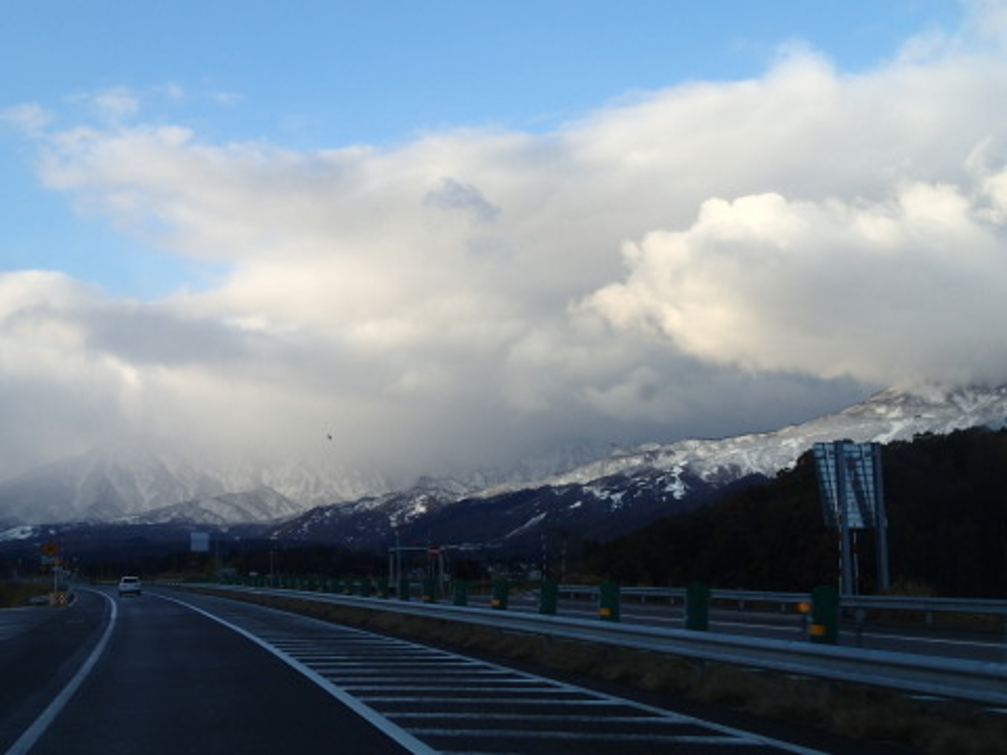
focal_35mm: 49
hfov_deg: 38.9
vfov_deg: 29.7
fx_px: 1425
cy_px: 378
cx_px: 504
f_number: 4.5
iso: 100
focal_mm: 8.99
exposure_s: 1/200
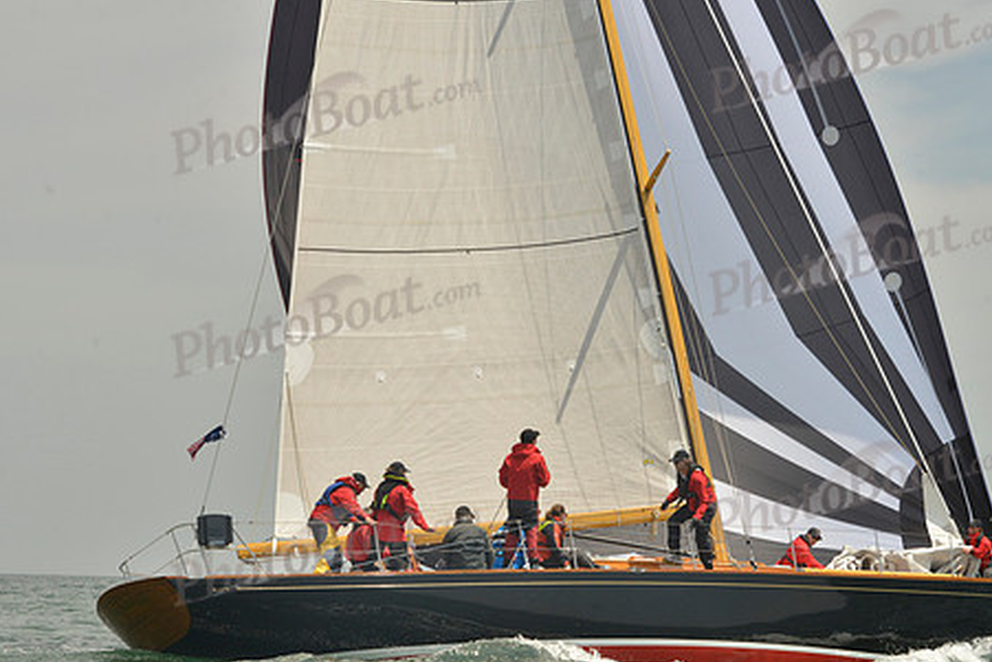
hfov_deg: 22.6
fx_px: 2481
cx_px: 596
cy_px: 404
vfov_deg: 15.2
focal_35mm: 90
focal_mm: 70
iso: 560
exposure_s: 1/1600
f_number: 11
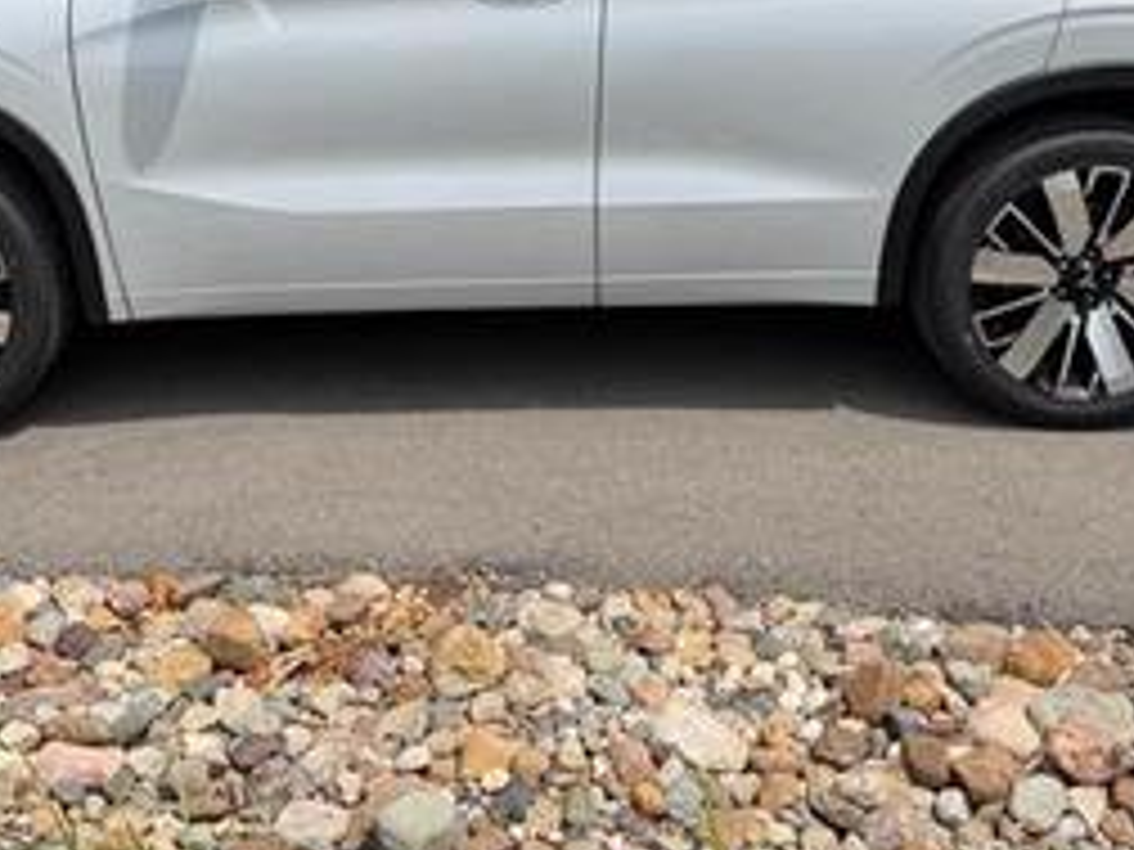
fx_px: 1572
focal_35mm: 48
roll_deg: +0.0
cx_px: 522
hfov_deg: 39.6
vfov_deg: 29.2
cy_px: 108
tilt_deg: -15.6
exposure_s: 1/5714
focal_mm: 6.76
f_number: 1.78
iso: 80
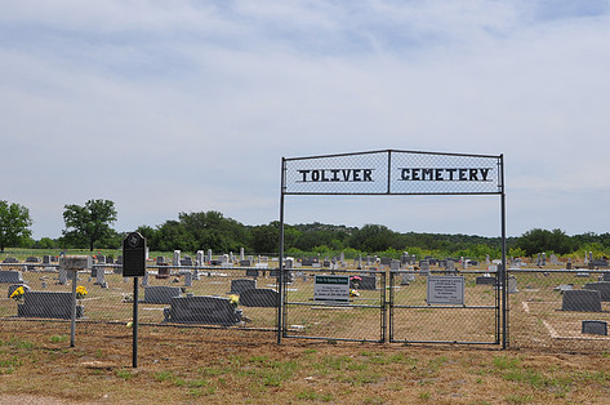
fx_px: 653
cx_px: 346
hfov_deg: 49.9
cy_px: 203
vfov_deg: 34.4
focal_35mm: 39
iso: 200
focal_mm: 21
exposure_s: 1/320
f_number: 9
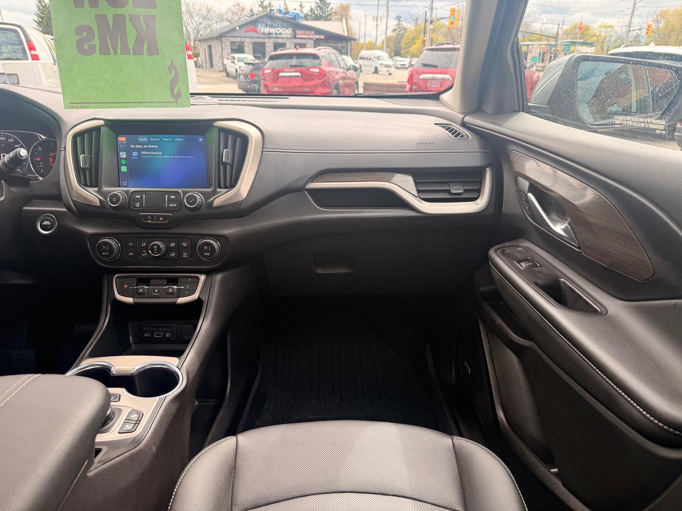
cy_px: 256
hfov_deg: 71.6
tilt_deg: -21.5
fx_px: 473
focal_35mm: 24
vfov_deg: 56.8
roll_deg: -0.8
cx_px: 341
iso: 100
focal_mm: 6.76
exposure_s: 1/433
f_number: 1.78
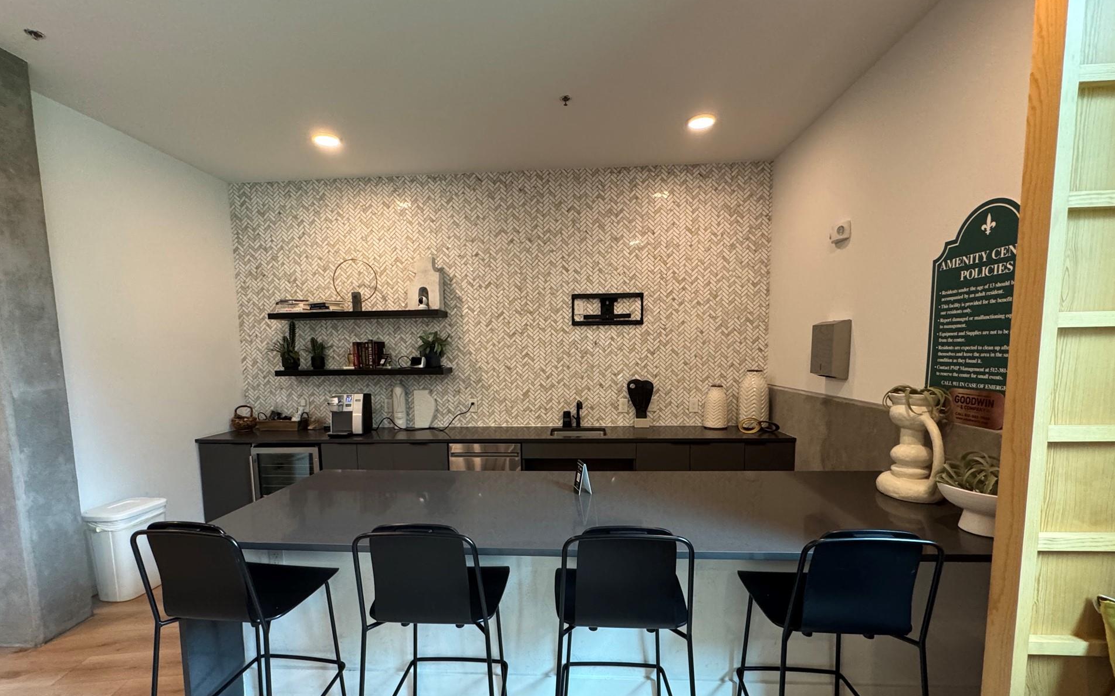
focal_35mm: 16
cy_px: 398
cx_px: 544
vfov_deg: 70.9
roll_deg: +0.5
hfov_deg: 97.8
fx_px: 486
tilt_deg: -6.0
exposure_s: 1/60
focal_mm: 2.22
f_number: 2.2
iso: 500
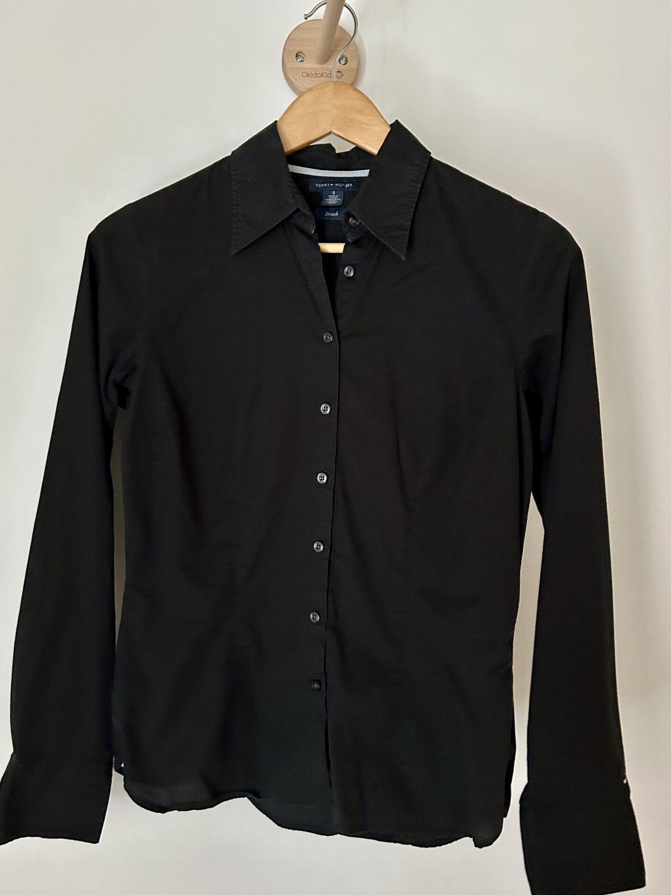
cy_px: 447
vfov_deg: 63.5
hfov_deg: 49.7
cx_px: 337
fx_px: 724
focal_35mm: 28
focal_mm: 5.7
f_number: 1.5
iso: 800
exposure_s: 1/30
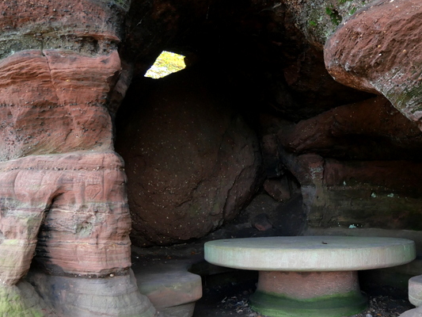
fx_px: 439
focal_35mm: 36
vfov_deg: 39.6
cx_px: 269
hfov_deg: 50.7
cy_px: 185
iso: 500
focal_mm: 12
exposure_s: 1/60
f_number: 3.5
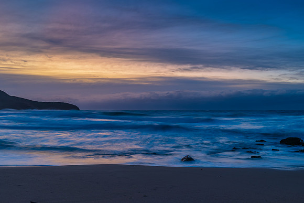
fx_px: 338
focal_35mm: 40
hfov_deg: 48.5
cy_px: 102
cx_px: 152
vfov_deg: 33.4
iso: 125
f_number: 8
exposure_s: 2
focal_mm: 38
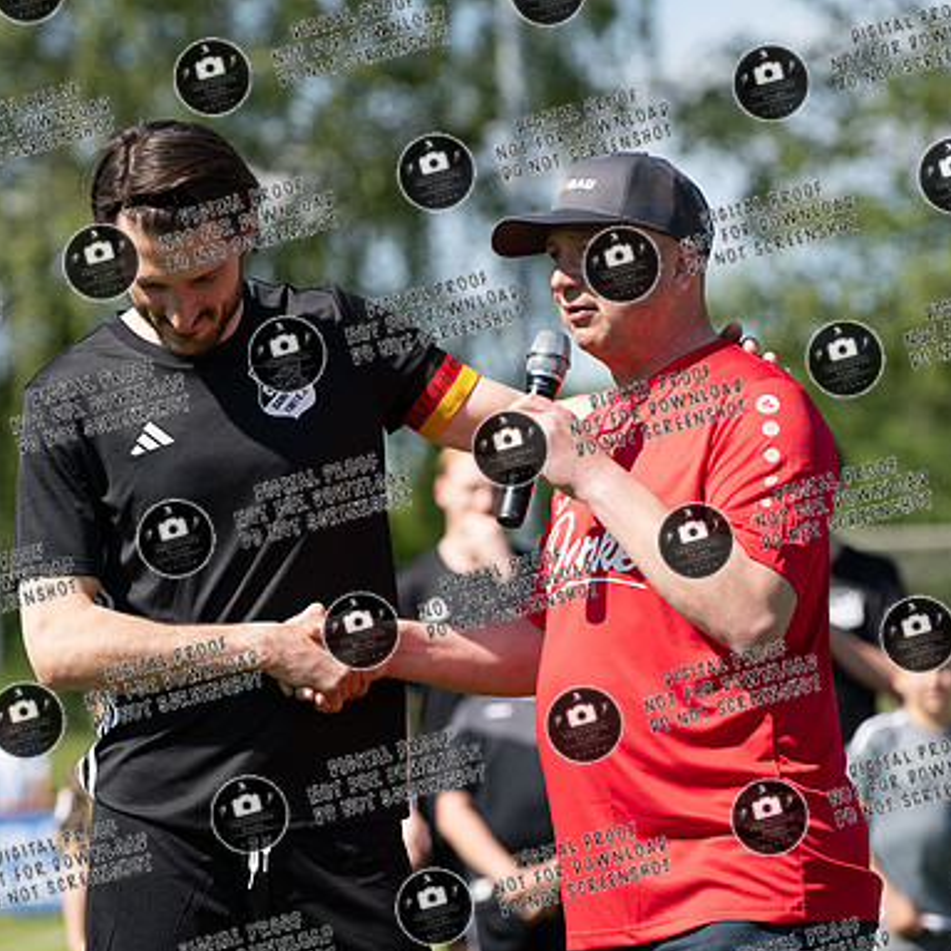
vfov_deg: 8.5
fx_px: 6403
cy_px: 445
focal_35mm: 206
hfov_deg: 8.5
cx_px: 382
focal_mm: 150
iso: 110
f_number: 4
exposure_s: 1/800
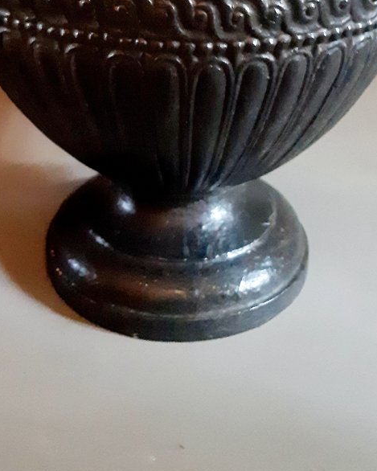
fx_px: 725
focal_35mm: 52
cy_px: -8
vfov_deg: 32.8
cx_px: 178
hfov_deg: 29.1
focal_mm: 3.92
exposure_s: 1/17
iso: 640
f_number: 1.7
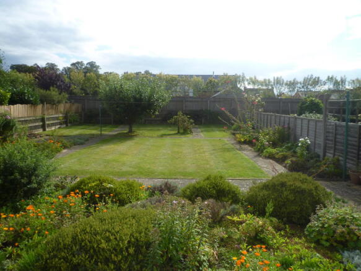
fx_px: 261
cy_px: 136
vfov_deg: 54.9
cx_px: 180
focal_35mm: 25
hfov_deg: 69.4
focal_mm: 4.4
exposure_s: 1/640
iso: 100
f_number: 3.5
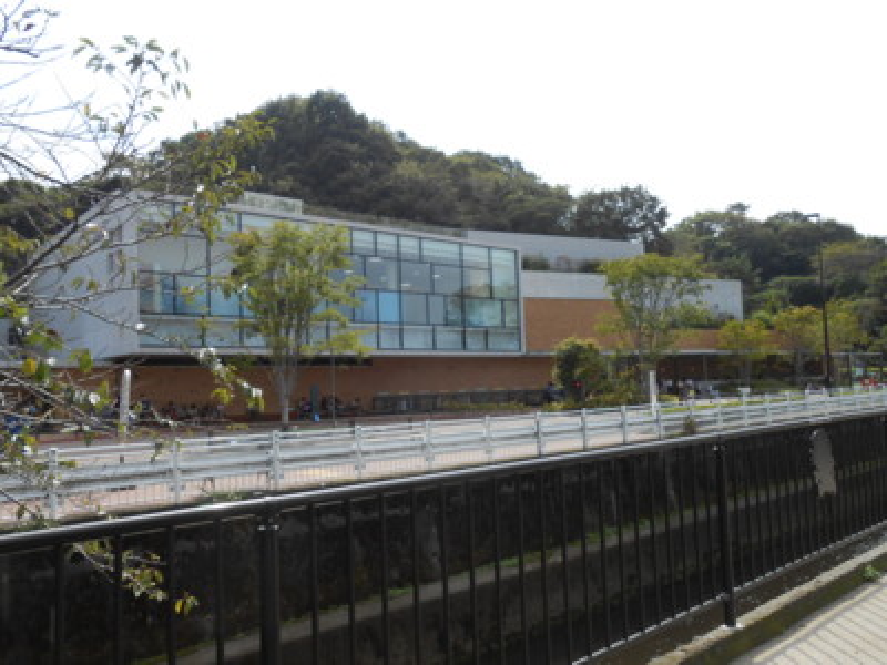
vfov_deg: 46.8
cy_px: 332
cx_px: 444
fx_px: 769
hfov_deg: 60.0
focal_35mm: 30
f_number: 3.8
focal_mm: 5.3
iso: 80
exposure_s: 1/640
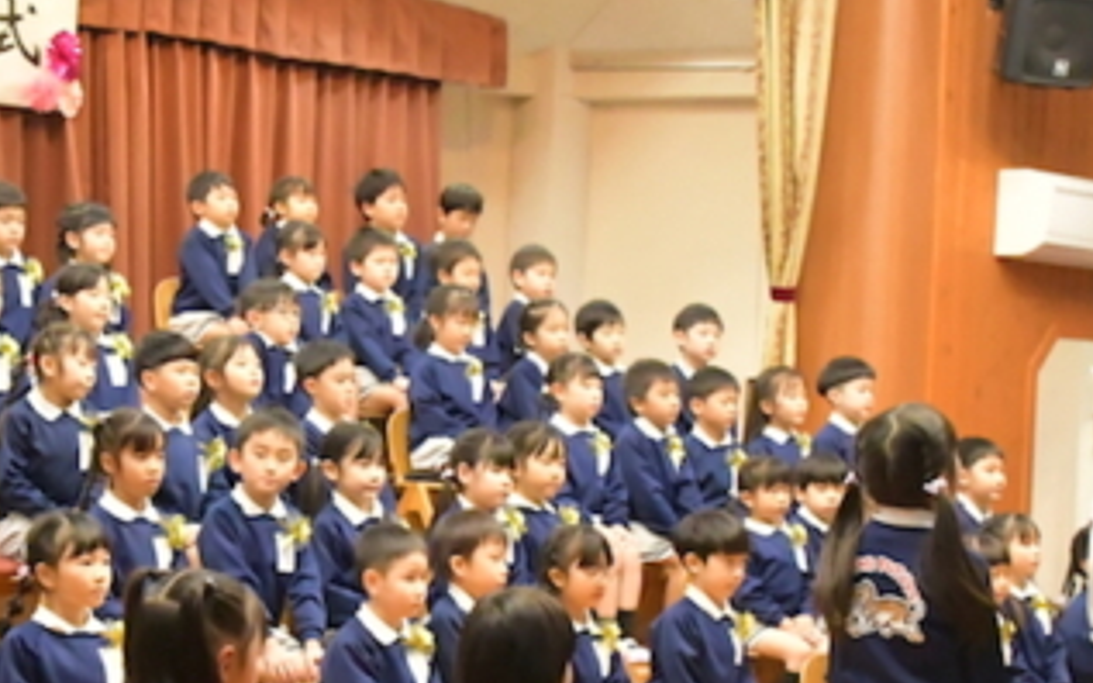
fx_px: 2651
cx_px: 465
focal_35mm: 89
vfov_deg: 14.6
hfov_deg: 23.3
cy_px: 521
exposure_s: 1/250
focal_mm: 24
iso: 12800
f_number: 5.6
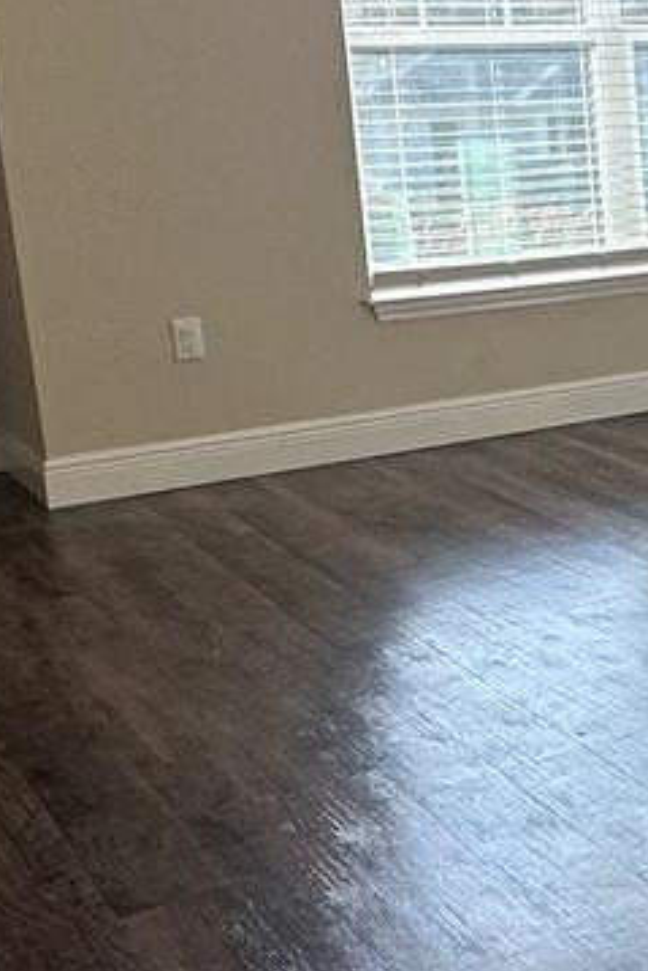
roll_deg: +1.3
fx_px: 1753
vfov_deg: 30.9
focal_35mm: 65
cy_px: 407
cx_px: 1090
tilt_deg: -12.2
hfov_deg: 17.7
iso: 64
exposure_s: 1/120
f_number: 2.2
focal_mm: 2.22
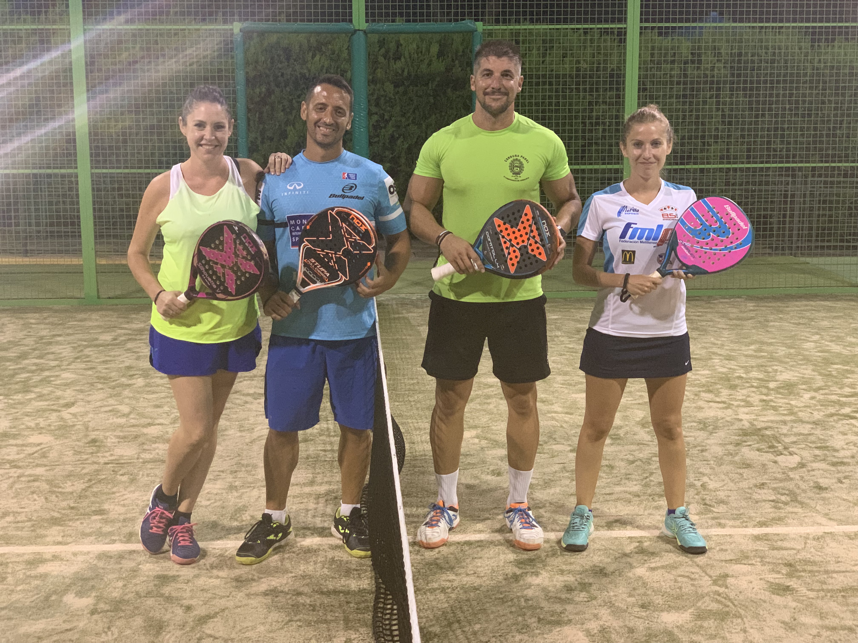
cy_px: 322
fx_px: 1289
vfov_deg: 28.0
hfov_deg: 36.8
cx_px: 429
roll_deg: -0.3
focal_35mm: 52
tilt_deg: -9.6
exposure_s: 1/50
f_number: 2.4
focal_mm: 6
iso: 320
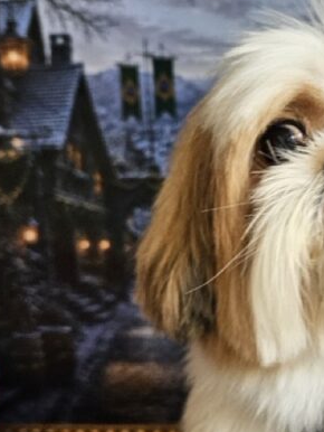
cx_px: 383
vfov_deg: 31.7
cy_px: 232
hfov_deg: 22.3
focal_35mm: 61
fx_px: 760
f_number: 1.8
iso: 80
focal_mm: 5.4
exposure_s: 1/207
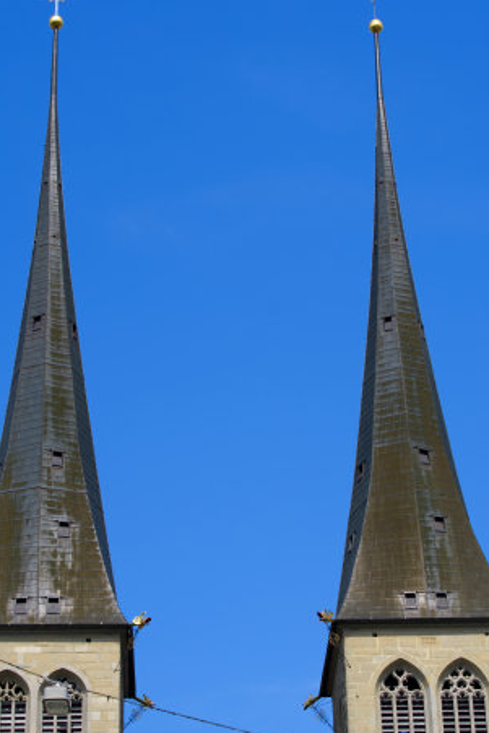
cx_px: 236
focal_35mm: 95
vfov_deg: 21.4
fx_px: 1934
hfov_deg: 14.4
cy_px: 432
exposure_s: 1/640
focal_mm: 70
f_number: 5.6
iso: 100
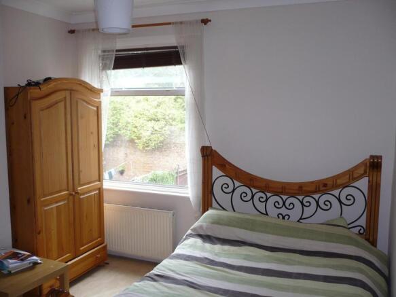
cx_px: 198
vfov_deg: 40.7
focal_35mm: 35
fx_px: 400
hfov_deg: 52.6
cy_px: 148
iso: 100
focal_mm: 5.8
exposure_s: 1/30
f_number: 2.8
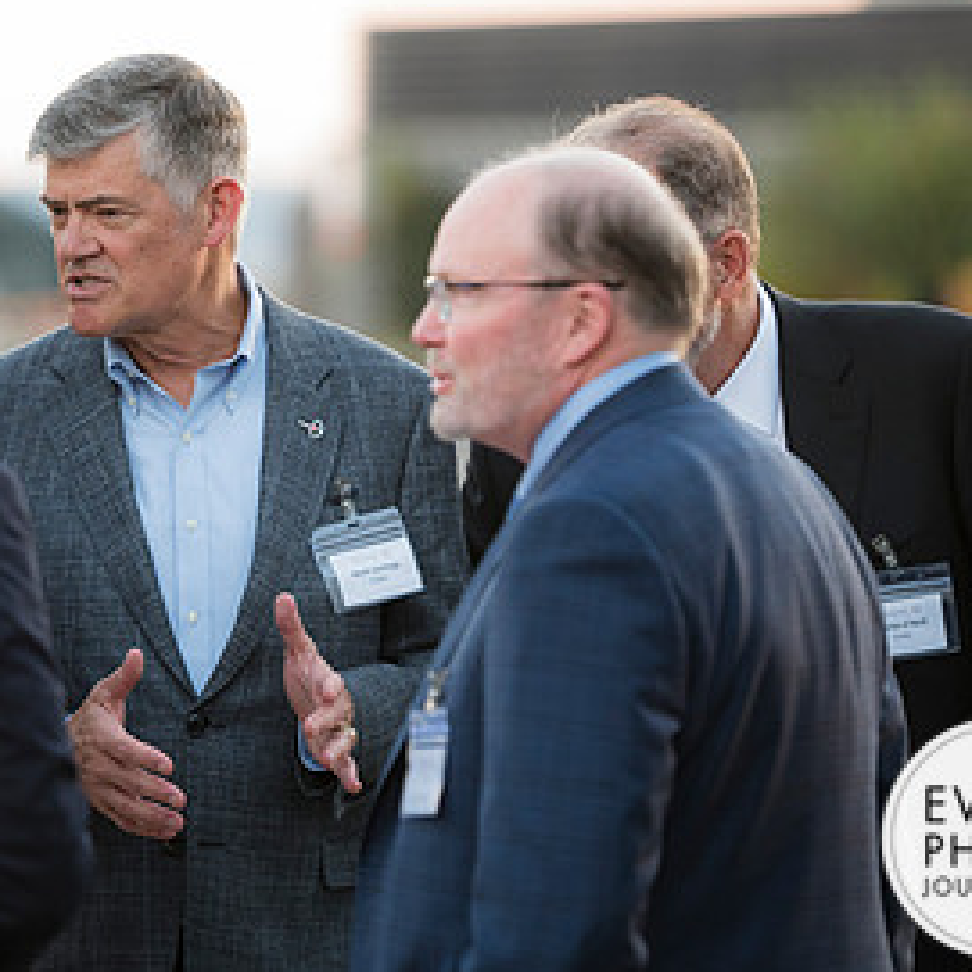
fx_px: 11564
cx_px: 204
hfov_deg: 4.8
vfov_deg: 4.8
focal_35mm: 364
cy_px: 382
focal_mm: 200
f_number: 3.5
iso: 800
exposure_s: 1/80
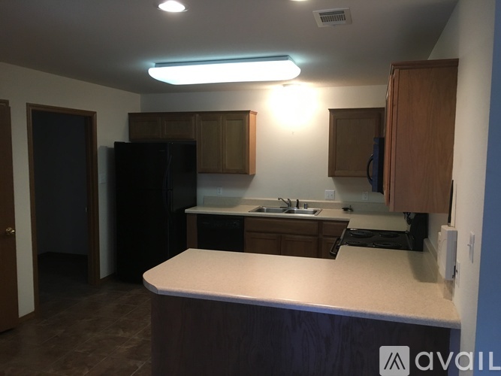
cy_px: 188
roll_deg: +0.7
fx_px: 420
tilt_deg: -4.1
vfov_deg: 48.2
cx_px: 250
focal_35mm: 29
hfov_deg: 61.7
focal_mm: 4.15
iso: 100
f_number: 2.2
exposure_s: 1/30
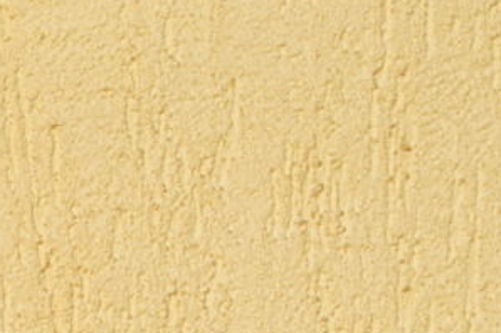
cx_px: -1078
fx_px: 3156
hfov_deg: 7.7
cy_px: 780
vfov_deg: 5.8
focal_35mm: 227
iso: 200
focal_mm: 22
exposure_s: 1/125
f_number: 10
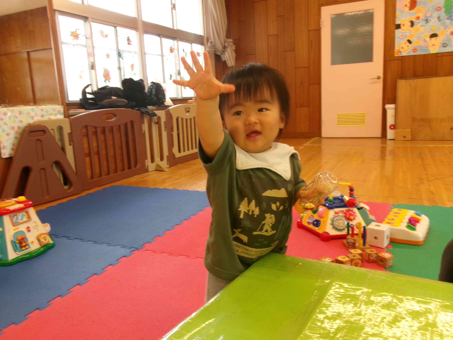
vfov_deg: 49.7
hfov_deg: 63.4
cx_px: 226
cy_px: 170
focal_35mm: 28
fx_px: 366
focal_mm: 5.1
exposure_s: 1/38
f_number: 3.9
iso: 100
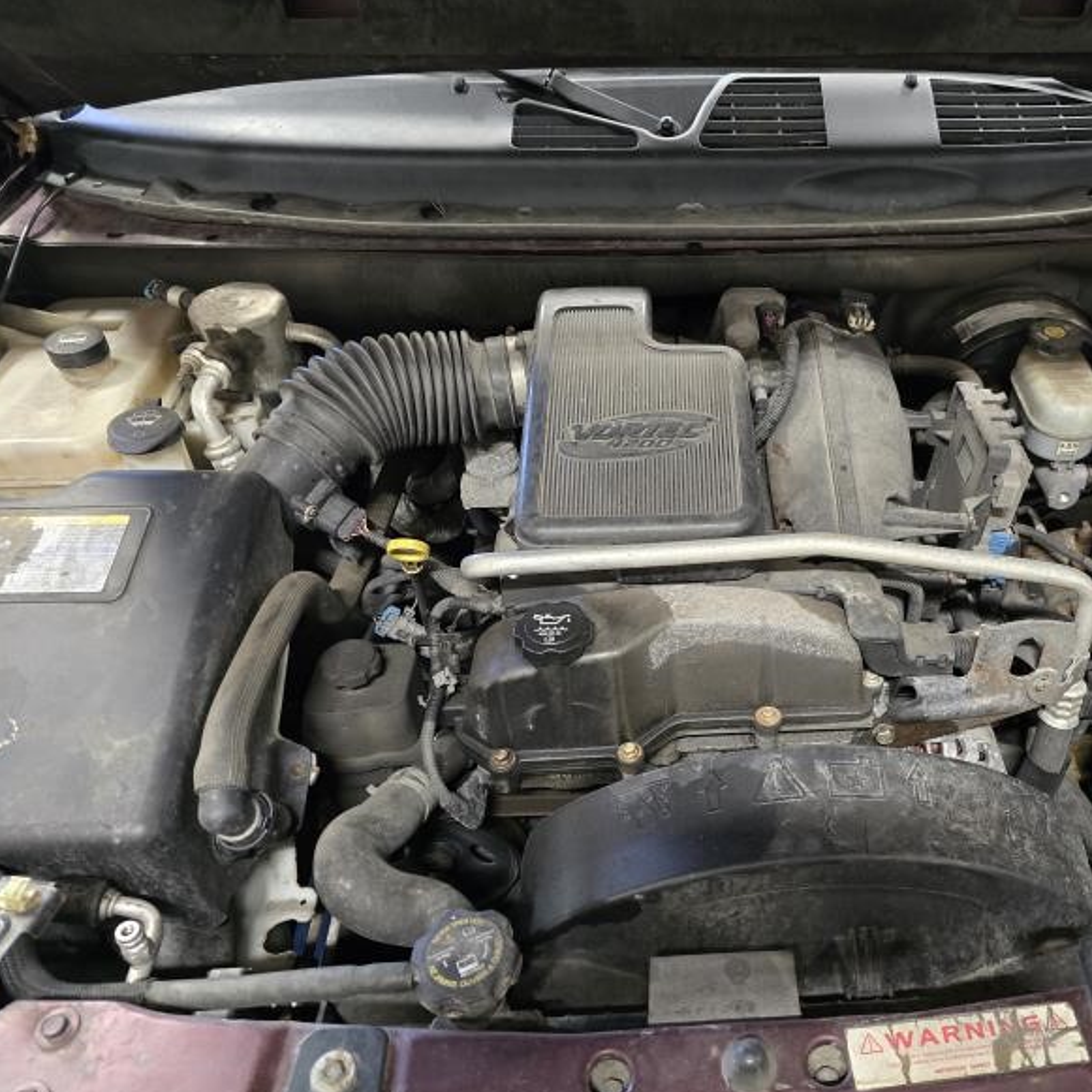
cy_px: 556
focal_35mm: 28
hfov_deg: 56.0
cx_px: 733
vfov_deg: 57.3
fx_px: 999
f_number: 1.7
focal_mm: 6.3
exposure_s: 1/60
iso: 800
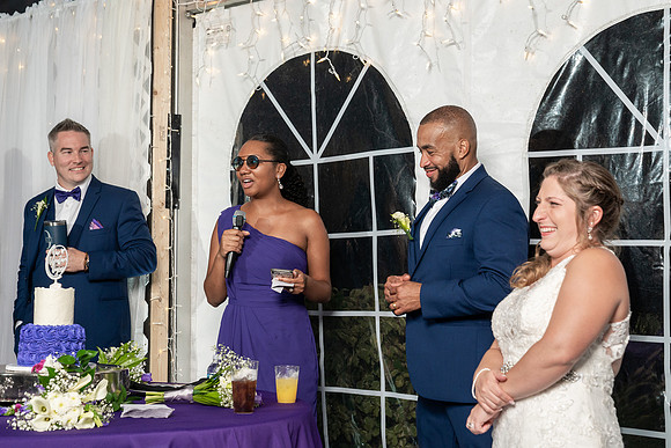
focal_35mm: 56
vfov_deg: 24.0
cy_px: 224
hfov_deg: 35.4
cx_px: 340
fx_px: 1052
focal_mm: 55
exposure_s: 1/200
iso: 1600
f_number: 5.6
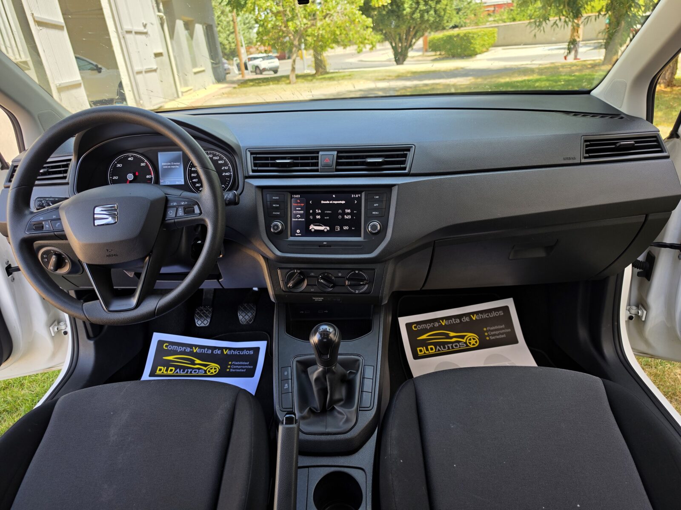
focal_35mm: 23
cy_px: 255
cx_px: 340
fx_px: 452
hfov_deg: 73.9
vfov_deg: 58.9
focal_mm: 6.5
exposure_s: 1/219
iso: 10
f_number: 1.4
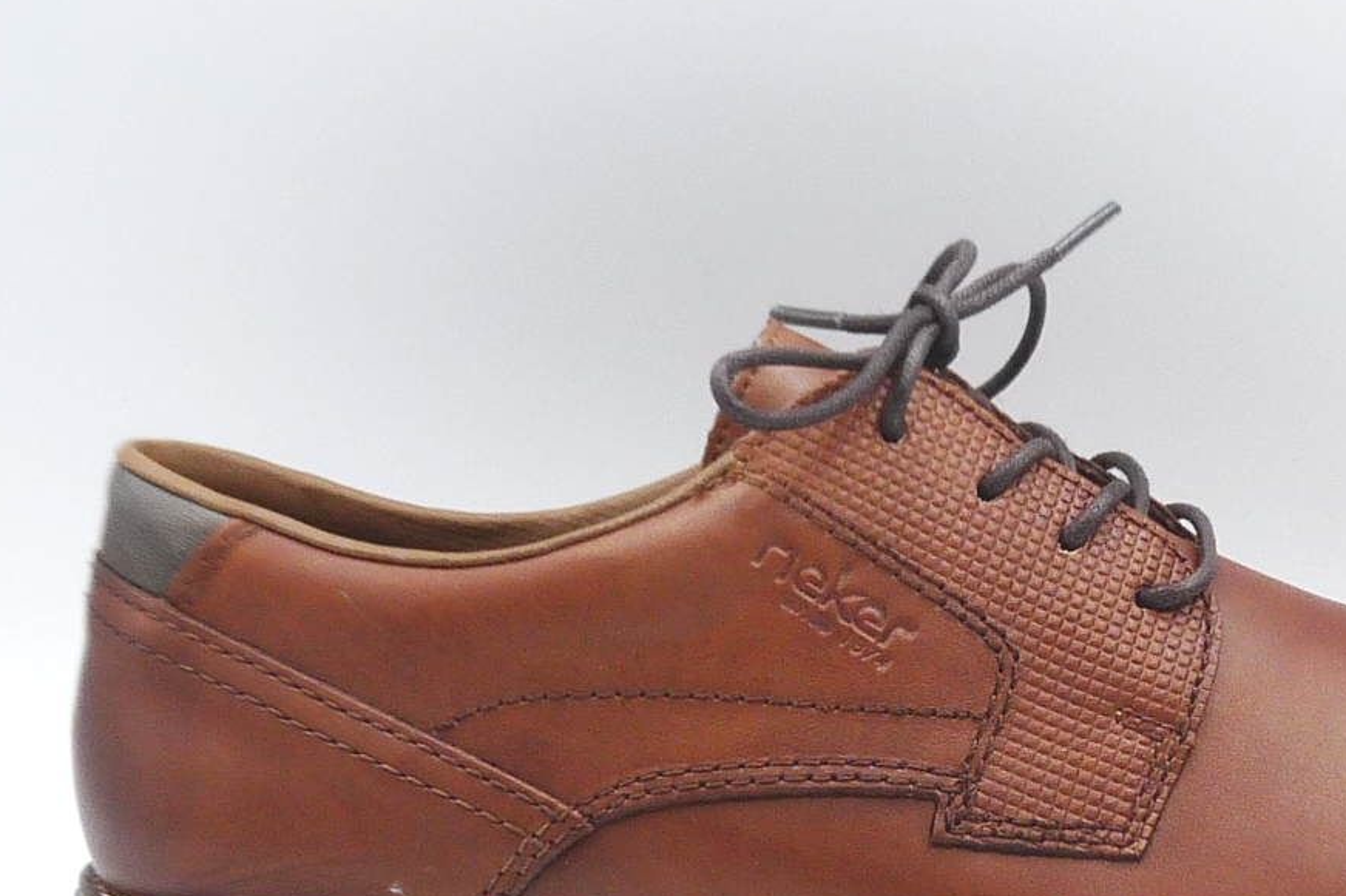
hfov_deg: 24.0
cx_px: 996
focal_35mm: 84
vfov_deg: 16.2
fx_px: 3140
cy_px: 634
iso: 100
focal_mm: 4.8
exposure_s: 1/160
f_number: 4
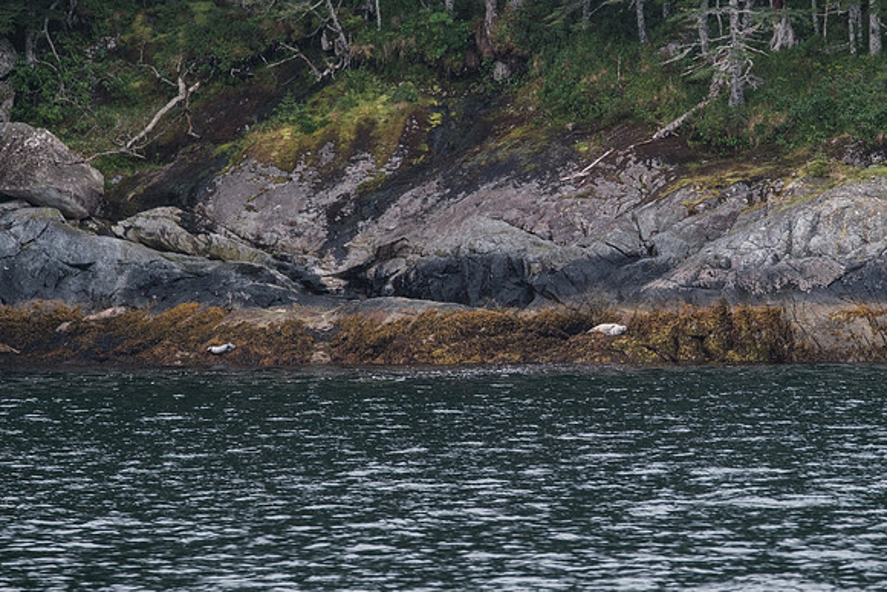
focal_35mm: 340
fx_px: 8368
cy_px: 342
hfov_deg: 6.1
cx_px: 512
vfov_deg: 4.1
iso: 640
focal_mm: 196
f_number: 5.6
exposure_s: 1/400
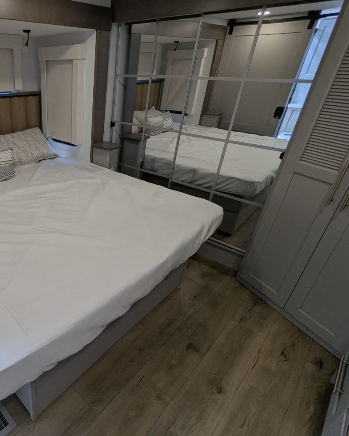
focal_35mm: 21
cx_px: 63
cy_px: 219
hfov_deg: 59.6
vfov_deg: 77.6
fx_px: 271
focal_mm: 2.35
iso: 180
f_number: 2.2
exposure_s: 1/168
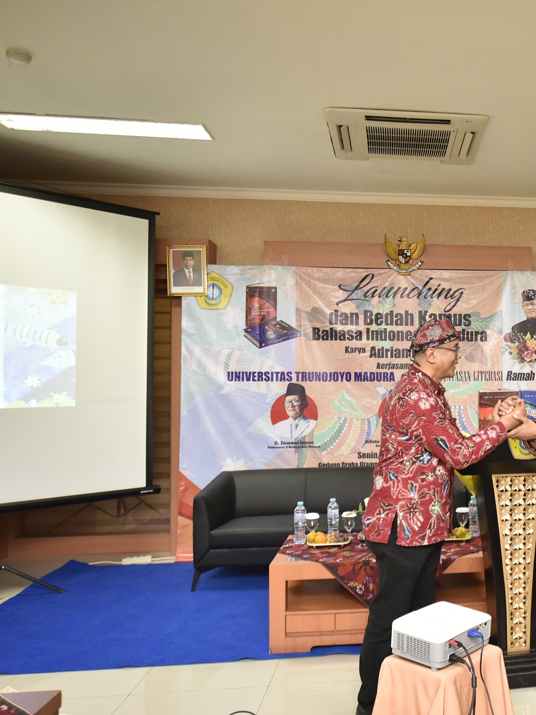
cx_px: 506
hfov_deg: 37.4
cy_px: 359
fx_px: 723
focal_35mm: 35
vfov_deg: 52.6
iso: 1600
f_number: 2.8
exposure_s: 1/200
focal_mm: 24
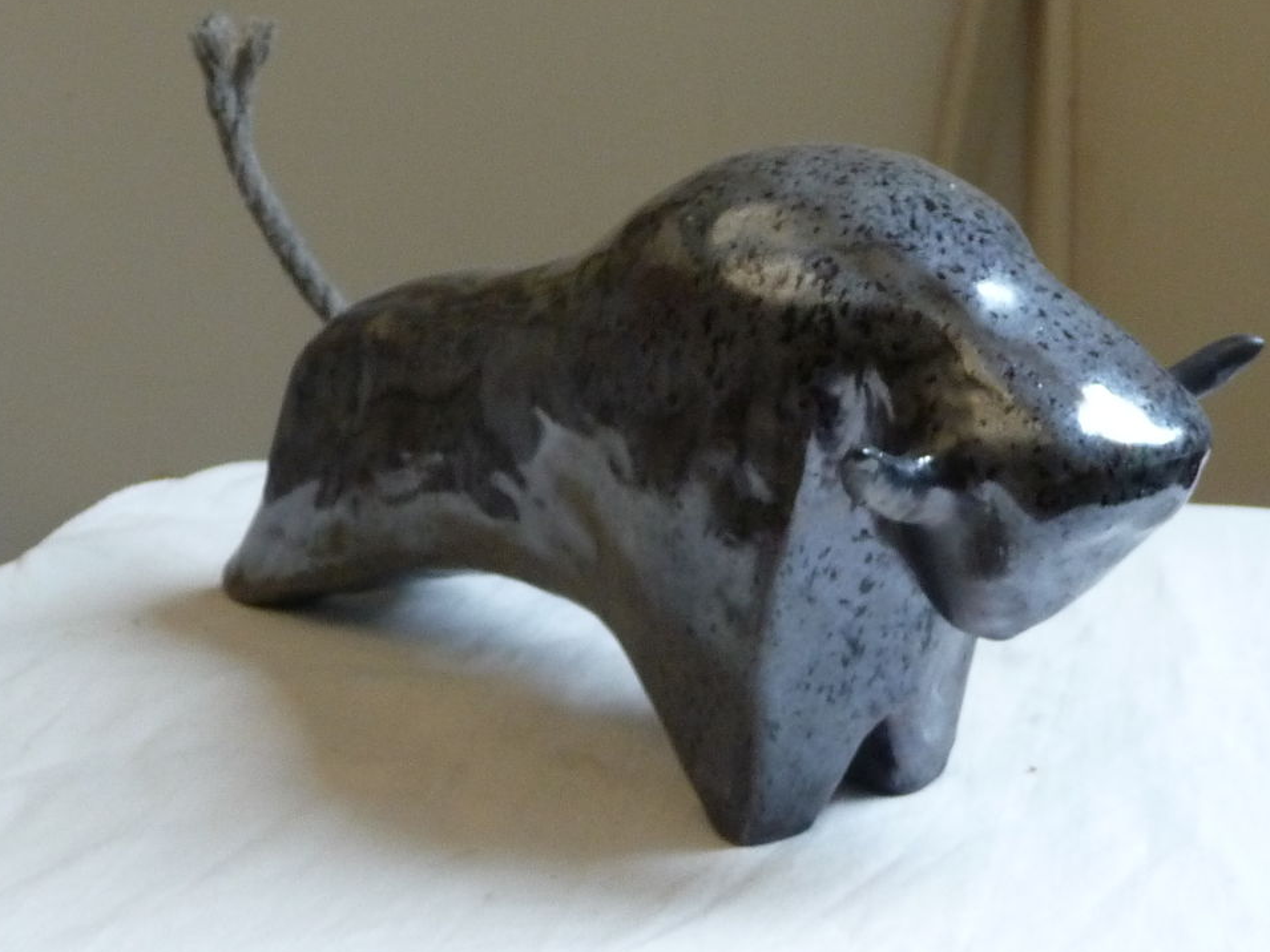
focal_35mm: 67
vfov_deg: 21.9
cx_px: 606
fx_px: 2458
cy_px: 480
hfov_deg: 29.0
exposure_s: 1/30
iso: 320
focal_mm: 6.7
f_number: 3.9
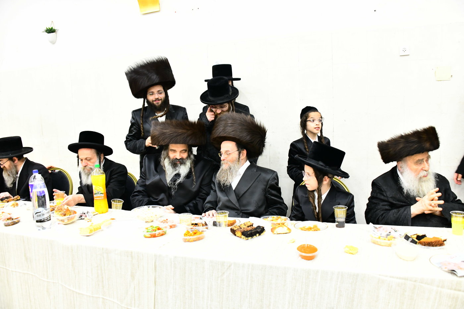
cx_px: 232
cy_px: 154
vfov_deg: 46.4
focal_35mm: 28
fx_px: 361
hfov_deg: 65.5
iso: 4000
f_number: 5.6
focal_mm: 28
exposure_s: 1/100
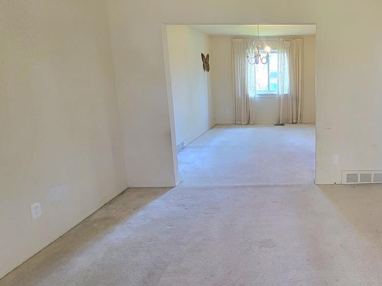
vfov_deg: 62.7
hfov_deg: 71.8
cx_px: 300
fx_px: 232
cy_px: 112
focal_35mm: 21
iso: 320
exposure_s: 1/30
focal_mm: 2.2
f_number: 2.2
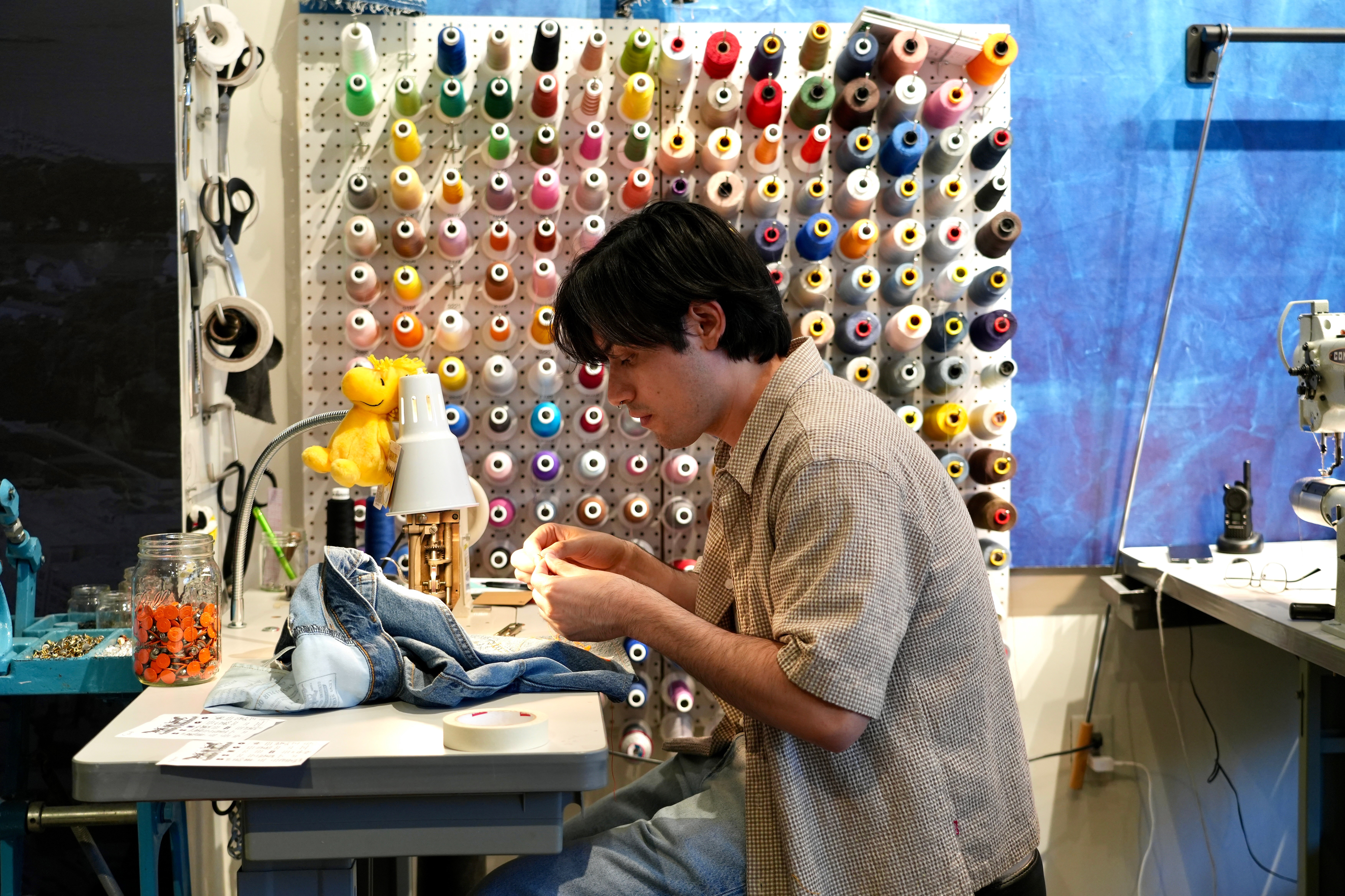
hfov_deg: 38.9
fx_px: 1905
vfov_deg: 26.5
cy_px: 448
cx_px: 672
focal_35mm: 51
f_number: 4
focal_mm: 51
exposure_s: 1/160
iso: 1000
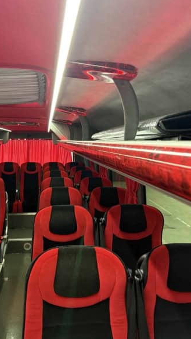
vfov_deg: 62.6
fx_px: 279
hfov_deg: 37.5
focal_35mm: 31
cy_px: 170
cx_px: 68
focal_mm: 6
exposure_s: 1/49
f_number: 1.6
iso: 500
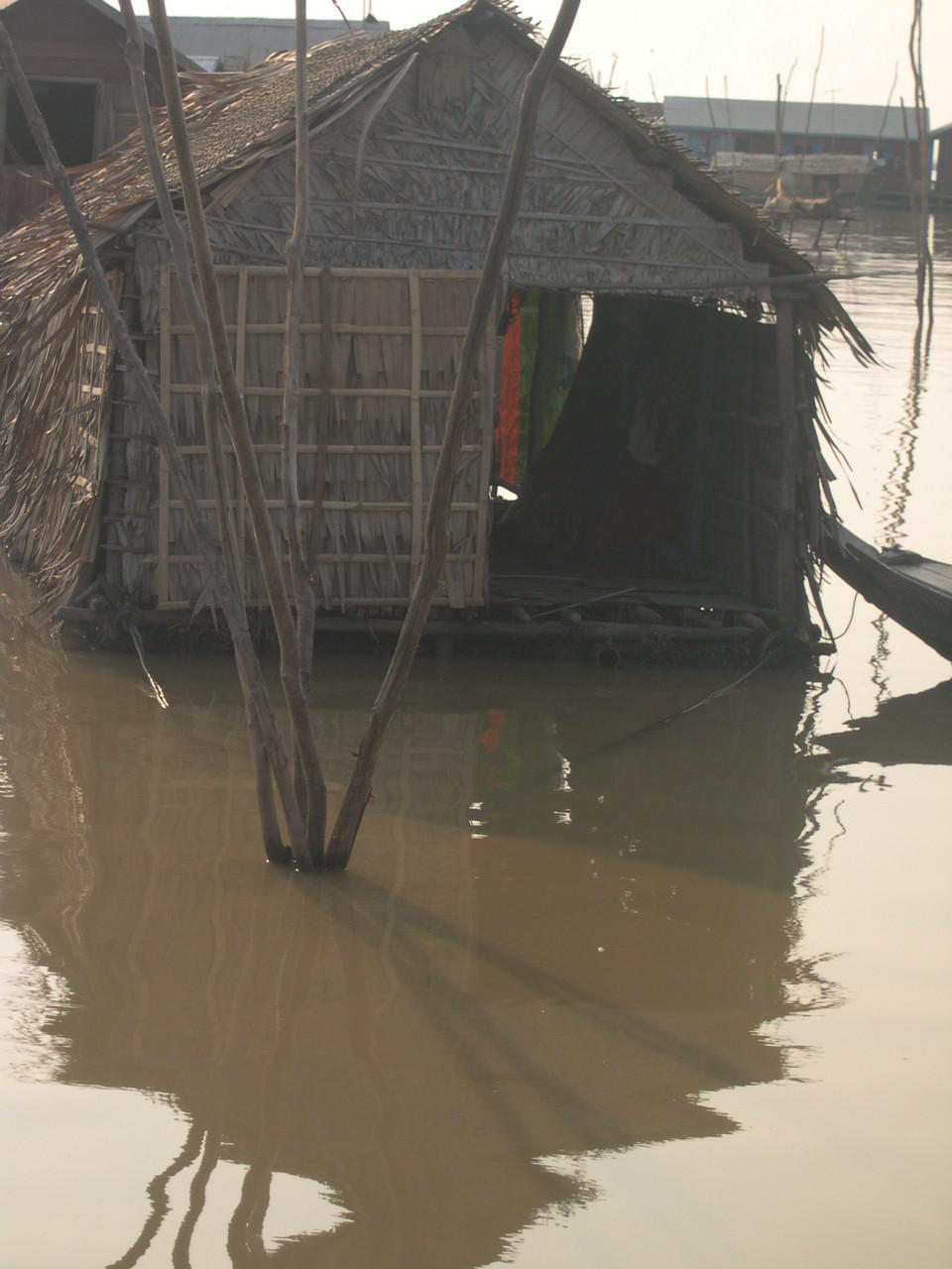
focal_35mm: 114
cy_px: 634
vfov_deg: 17.3
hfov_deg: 13.0
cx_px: 476
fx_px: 4180
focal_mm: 24
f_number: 4.9
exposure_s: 1/335
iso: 100
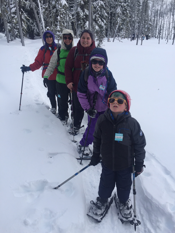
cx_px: 88
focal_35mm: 29
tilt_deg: -21.7
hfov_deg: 48.2
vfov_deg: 61.7
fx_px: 195
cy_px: 116
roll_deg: -1.3
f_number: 2.2
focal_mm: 4.15
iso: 32
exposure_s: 1/1582
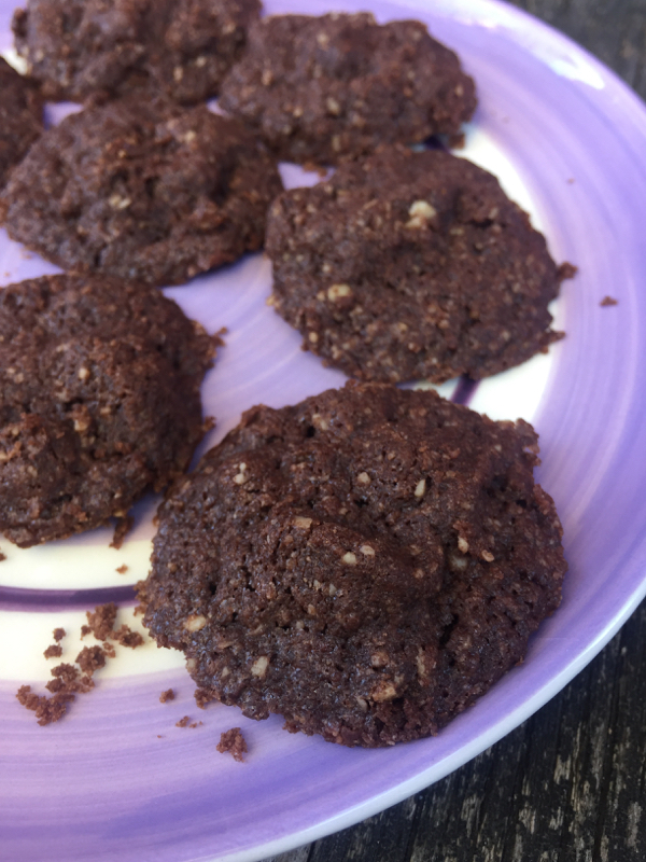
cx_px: 323
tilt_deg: -55.0
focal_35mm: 29
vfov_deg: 61.7
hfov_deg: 48.2
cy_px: 431
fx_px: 722
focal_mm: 4.15
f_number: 2.2
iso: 32
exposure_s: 1/30
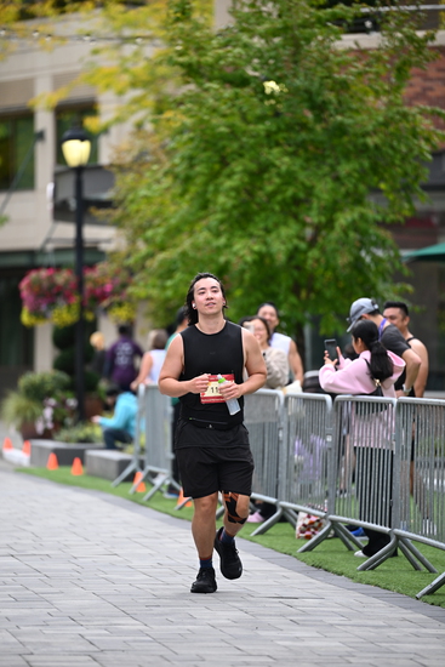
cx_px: 222
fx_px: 3706
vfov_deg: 10.3
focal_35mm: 200
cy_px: 334
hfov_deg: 6.9
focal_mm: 200
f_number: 2.8
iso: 640
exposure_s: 1/2500
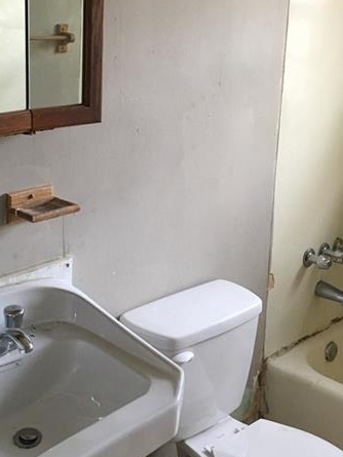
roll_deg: -0.3
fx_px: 660
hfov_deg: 28.9
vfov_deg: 38.0
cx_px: 110
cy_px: 177
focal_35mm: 50
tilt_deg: -14.5
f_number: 2.2
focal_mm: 4.15
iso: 125
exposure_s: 1/30
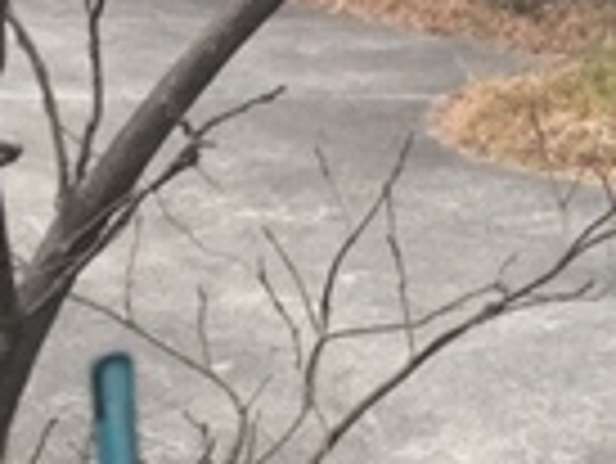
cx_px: 1030
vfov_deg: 11.0
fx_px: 2404
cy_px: 149
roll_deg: -2.6
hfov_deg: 13.4
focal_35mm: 135
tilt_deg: -16.4
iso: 40
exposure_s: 1/30
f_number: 2.2
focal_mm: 4.15
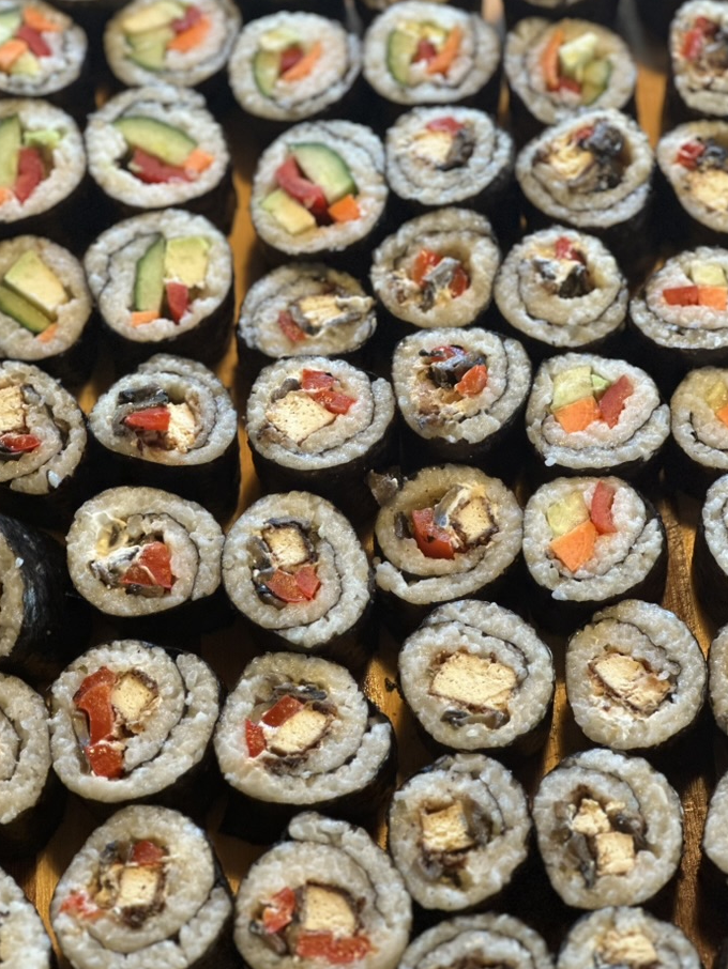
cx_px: 354
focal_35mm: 87
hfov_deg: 17.0
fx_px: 2438
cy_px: 464
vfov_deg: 22.5
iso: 160
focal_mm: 9
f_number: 2.8
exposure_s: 1/33
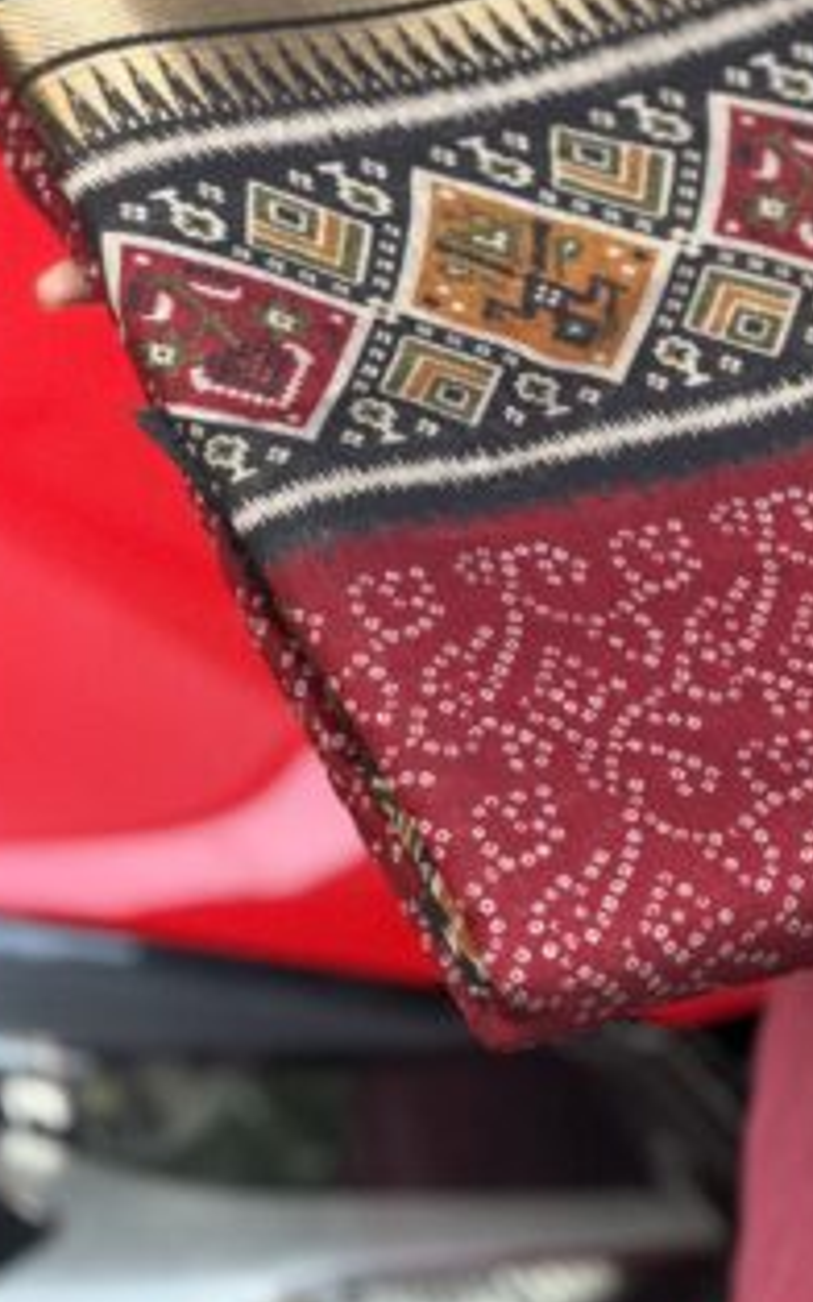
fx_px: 6387
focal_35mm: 180
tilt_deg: -22.0
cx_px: 767
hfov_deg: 7.3
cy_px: 408
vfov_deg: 11.6
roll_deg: -2.0
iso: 200
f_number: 2.8
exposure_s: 1/121
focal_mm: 16.89
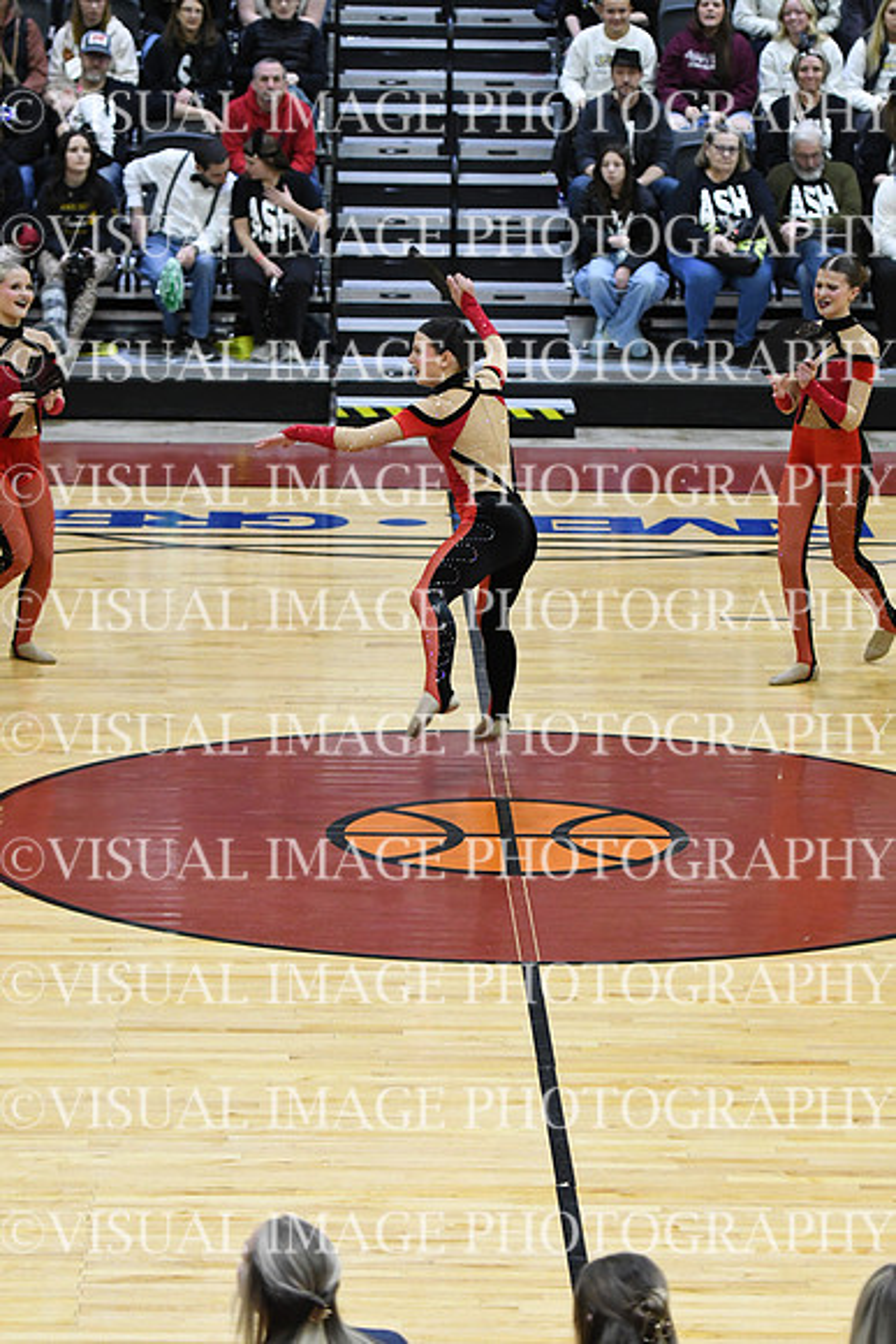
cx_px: 448
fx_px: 5484
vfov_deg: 14.0
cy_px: 672
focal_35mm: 147
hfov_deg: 9.3
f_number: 2.8
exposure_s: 1/400
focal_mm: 98
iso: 3200
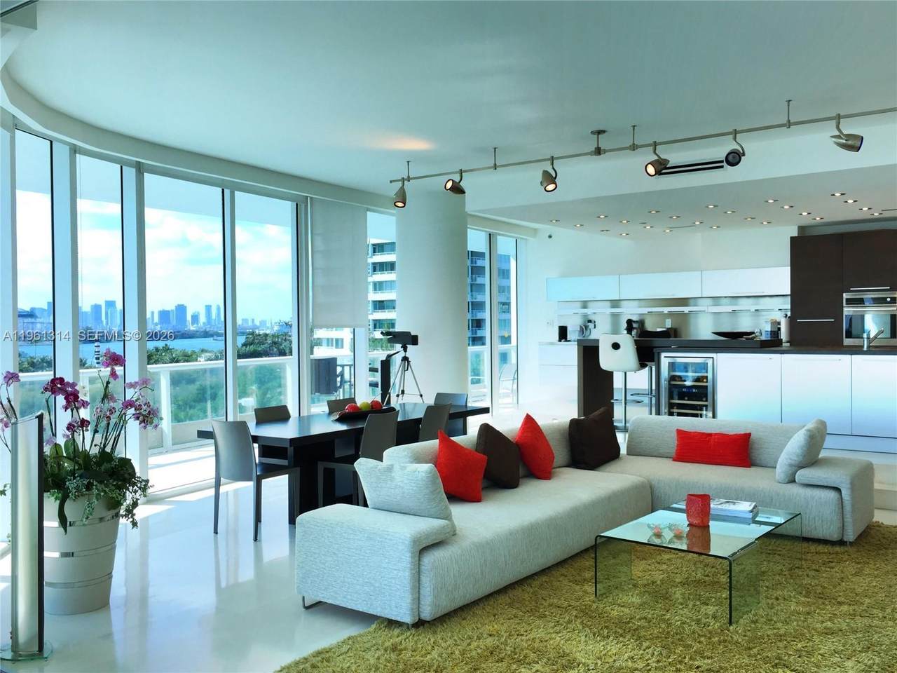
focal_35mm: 29
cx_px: 448
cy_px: 336
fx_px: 751
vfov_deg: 48.2
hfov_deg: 61.7
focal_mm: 4.15
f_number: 2.2
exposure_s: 1/356
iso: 32
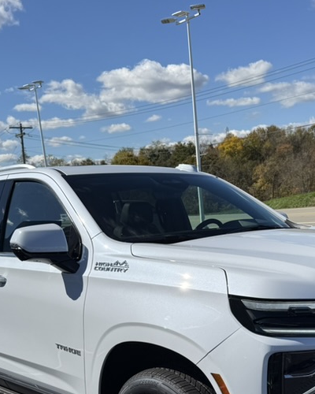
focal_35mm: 48
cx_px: 193
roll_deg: +5.4
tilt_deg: -10.9
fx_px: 559
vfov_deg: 37.8
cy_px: 298
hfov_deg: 31.3
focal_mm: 6.76
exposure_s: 1/8130
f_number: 1.78
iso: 80
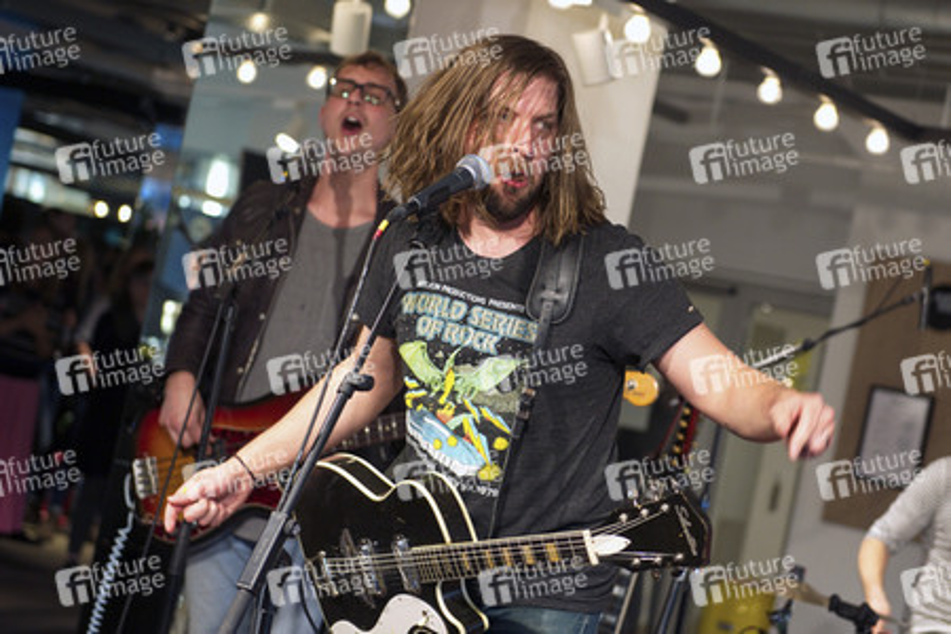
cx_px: 476
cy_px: 317
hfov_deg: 32.4
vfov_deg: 21.9
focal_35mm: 62
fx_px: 1638
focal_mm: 62
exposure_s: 1/200
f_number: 3.5
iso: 1600
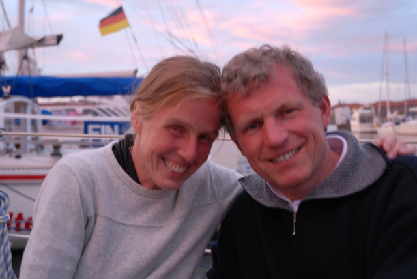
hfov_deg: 37.8
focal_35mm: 52
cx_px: 208
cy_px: 140
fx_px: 609
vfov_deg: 25.8
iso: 250
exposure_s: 1/10
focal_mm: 35
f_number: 4.2
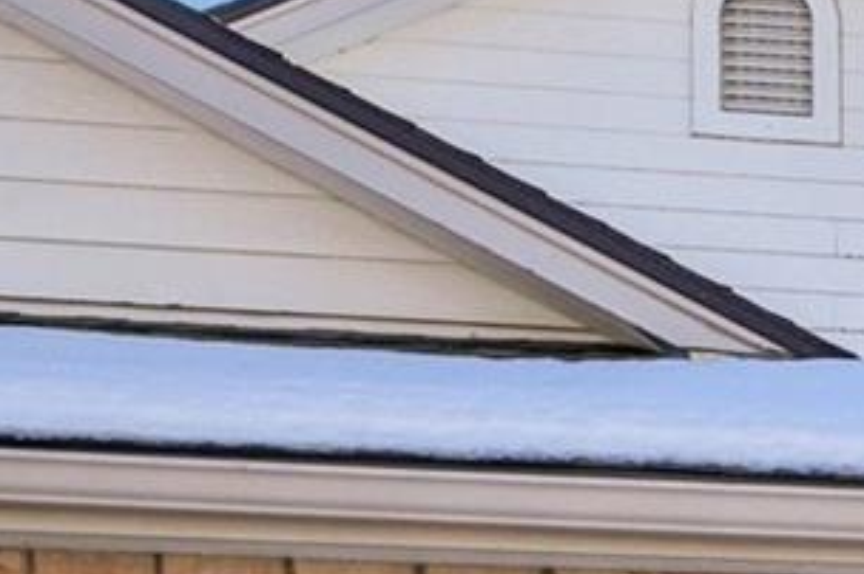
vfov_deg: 8.2
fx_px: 3788
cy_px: 1228
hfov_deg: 11.1
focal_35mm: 158
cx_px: 2021
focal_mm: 20
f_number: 8
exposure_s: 1/350
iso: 100
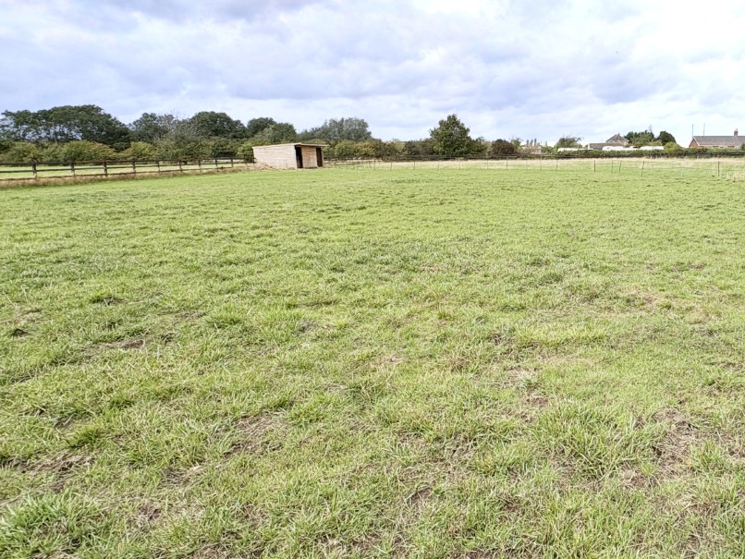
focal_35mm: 25
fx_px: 538
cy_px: 242
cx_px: 595
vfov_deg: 54.7
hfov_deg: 63.4
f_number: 2.2
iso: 40
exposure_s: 1/1299
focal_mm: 2.22
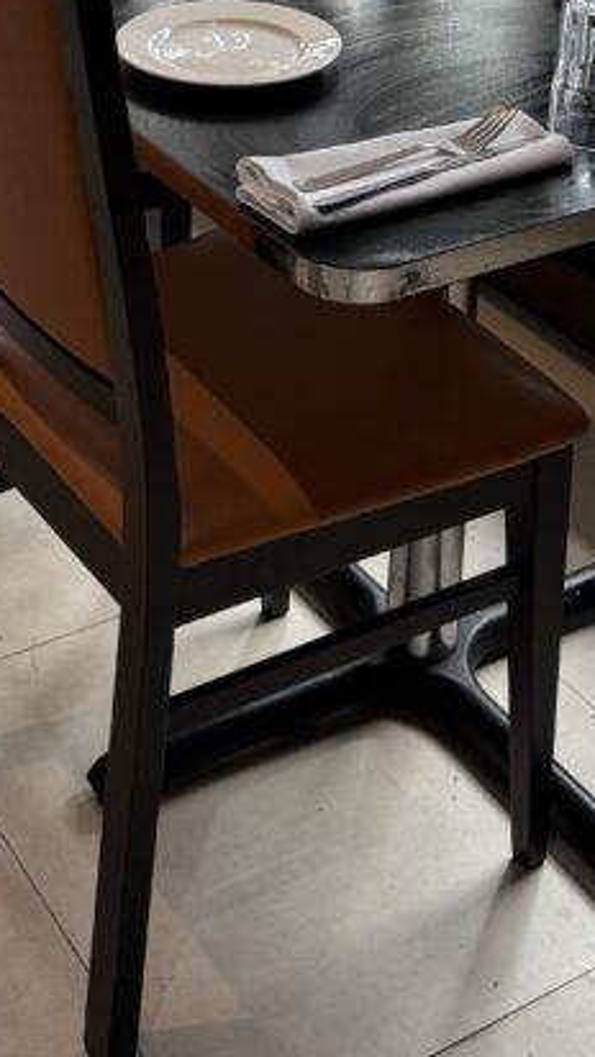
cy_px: -195
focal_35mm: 65
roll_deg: -1.4
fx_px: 1822
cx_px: 172
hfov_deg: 18.5
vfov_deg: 28.4
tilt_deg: -13.7
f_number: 1.78
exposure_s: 1/100
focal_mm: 6.76
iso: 160
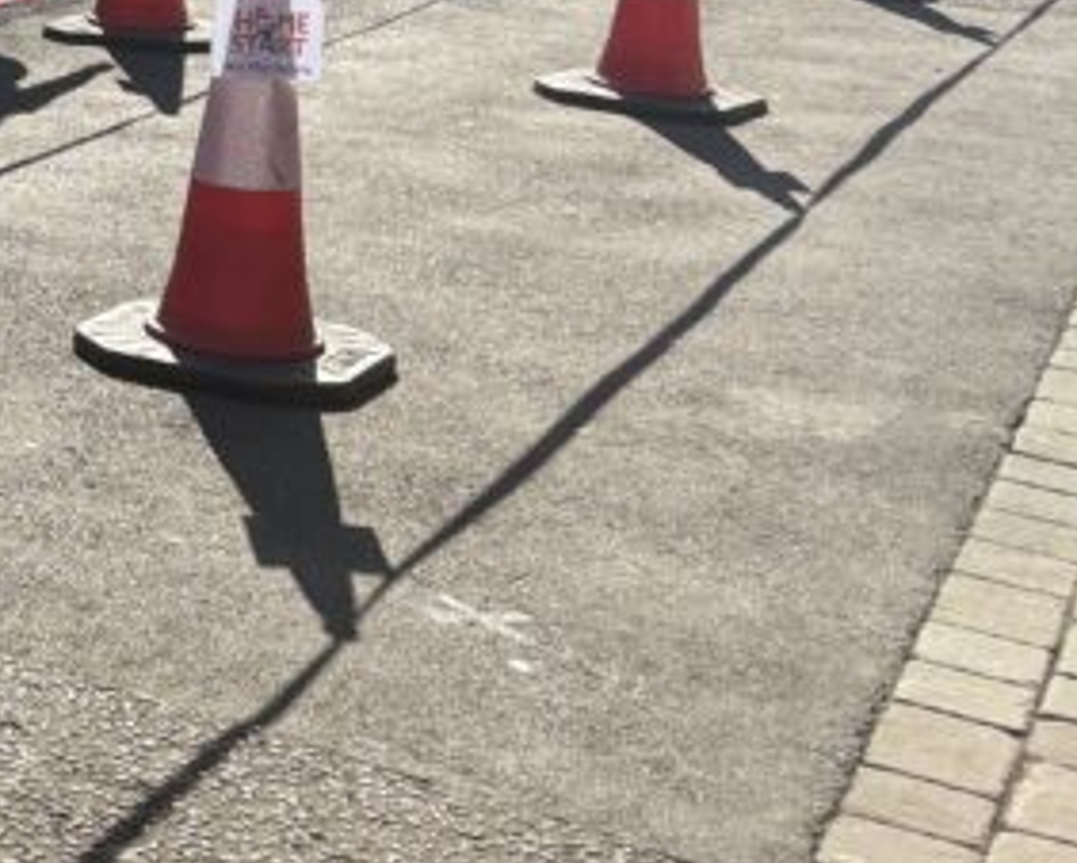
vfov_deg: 16.1
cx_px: -779
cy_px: -176
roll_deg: -2.6
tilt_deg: -7.3
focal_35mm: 92
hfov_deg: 17.4
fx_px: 2935
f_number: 1.6
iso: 50
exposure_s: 1/3623
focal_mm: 5.96
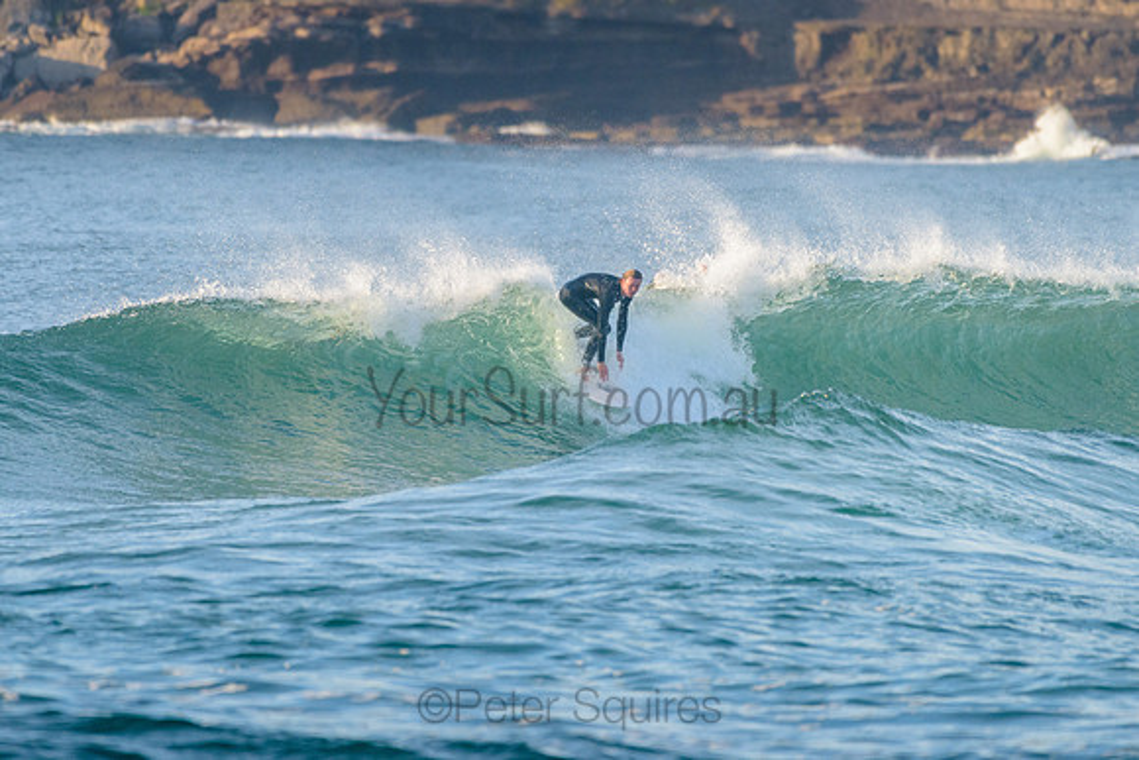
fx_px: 19403
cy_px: 302
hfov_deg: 3.4
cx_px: 546
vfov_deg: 2.2
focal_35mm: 613
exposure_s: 1/2000
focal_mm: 500
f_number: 5.6
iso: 1000
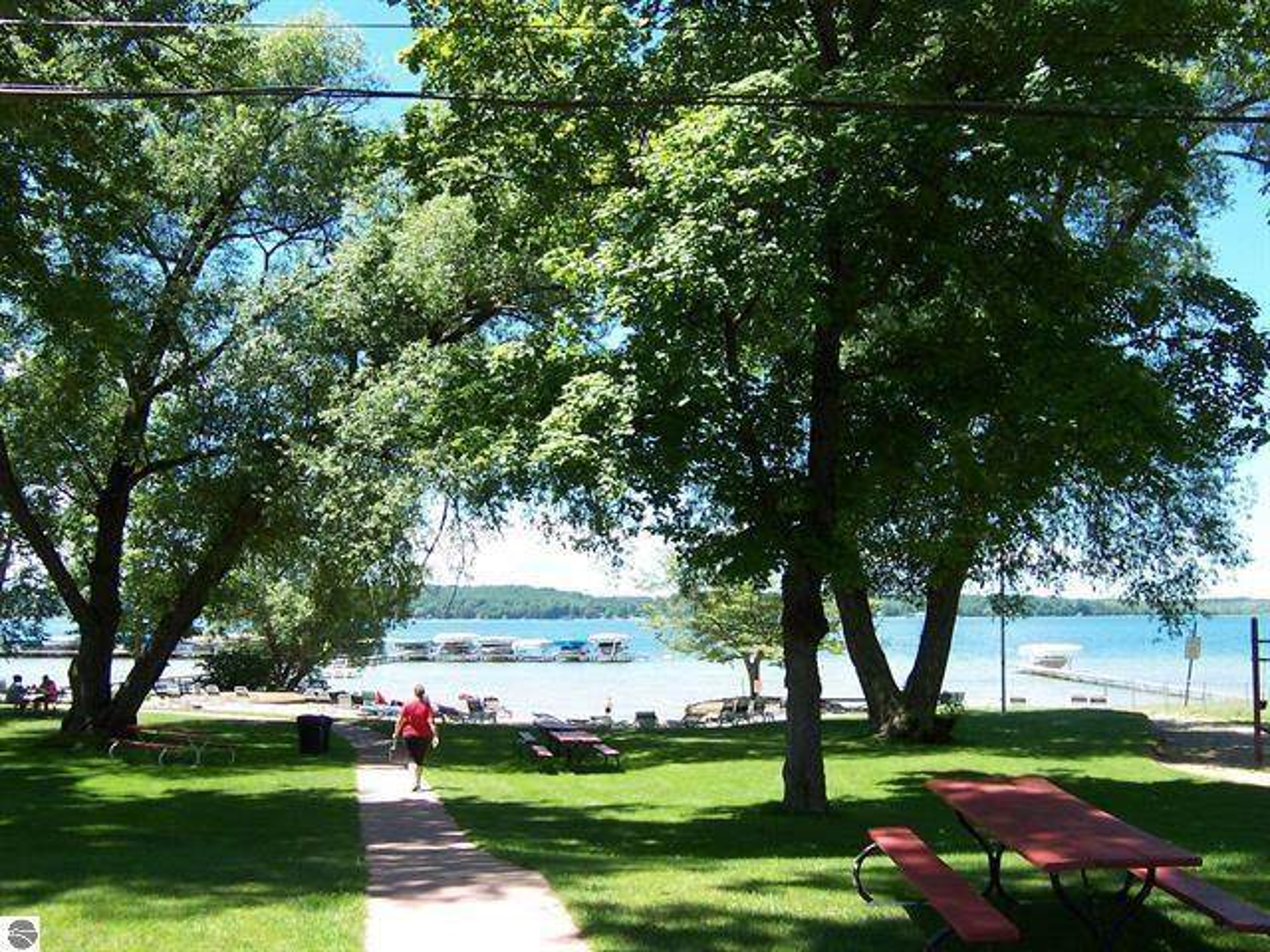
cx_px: 635
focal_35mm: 36
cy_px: 476
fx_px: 1321
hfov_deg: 51.4
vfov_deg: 39.7
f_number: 3.4
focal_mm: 5.6
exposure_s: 1/350
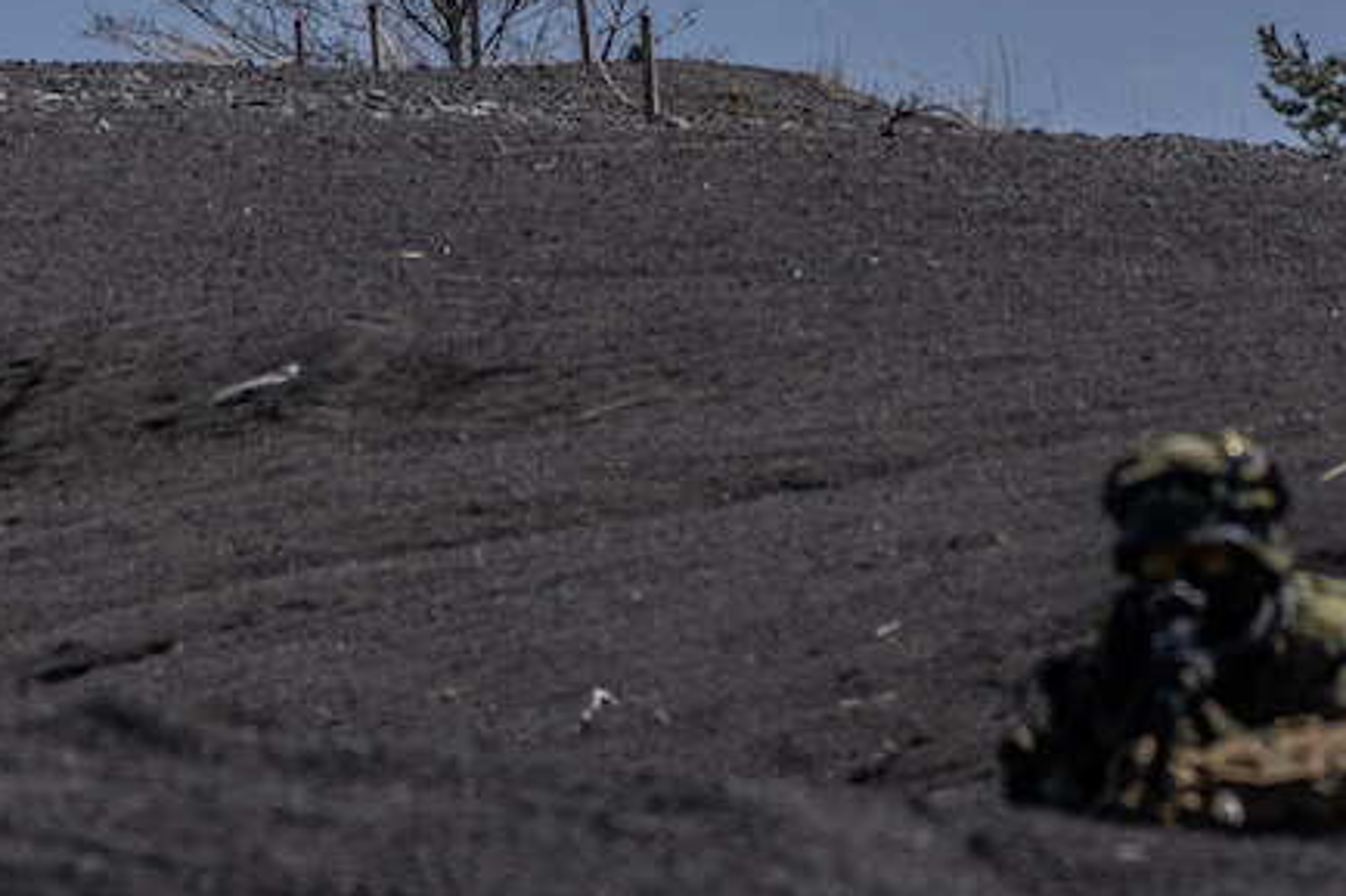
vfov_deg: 2.5
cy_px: -330
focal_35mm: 558
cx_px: 319
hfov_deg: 3.7
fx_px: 20854
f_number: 7.1
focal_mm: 173
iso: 400
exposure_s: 1/2500
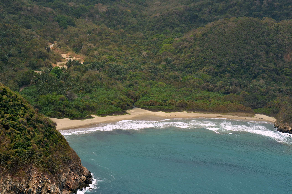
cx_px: 146
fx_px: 850
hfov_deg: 19.5
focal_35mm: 105
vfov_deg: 13.0
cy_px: 97
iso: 200
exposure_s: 1/800
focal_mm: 70
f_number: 5.6
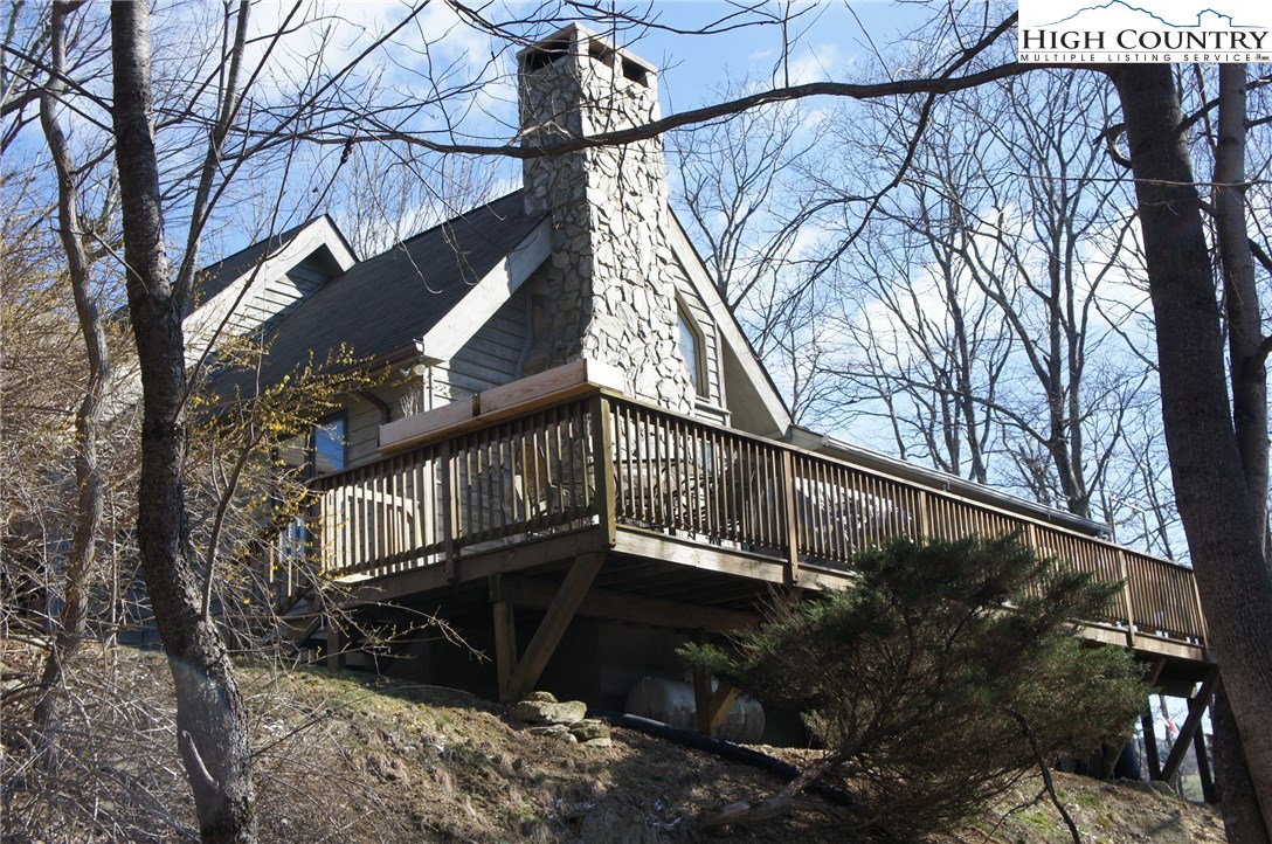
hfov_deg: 45.0
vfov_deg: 30.8
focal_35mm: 44
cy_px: 422
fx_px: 1535
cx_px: 636
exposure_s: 1/160
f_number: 8
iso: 200
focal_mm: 29
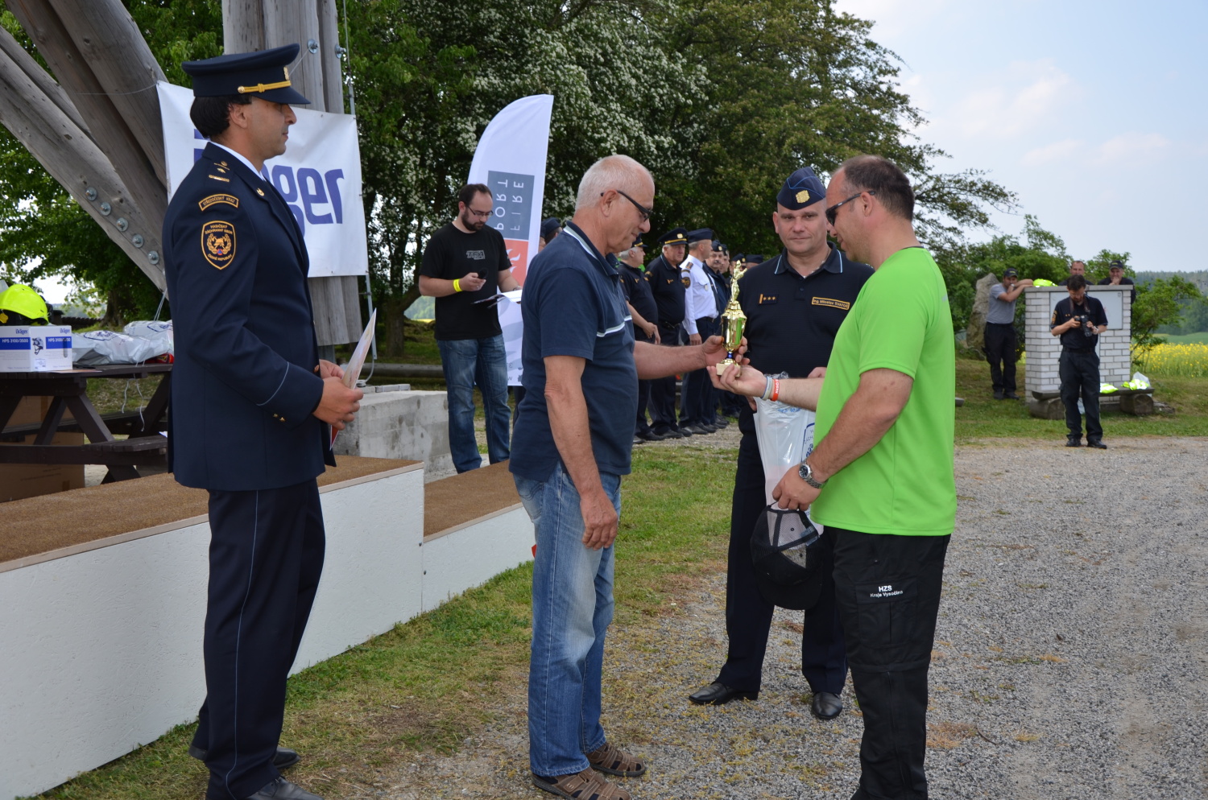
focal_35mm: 42
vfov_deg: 31.8
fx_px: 1407
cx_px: 604
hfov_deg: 46.5
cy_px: 400
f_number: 5.6
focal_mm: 28
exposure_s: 1/250
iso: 100
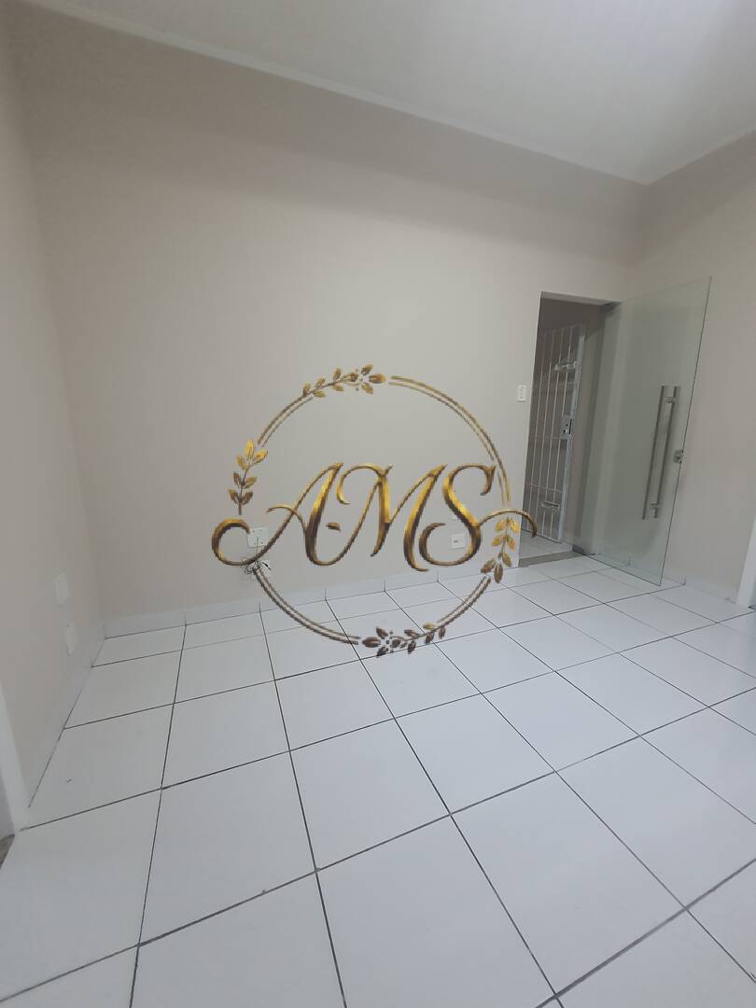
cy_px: 504
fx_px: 379
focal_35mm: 13
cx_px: 378
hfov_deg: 89.9
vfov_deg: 106.2
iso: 400
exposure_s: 1/60
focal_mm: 1.74
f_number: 2.2
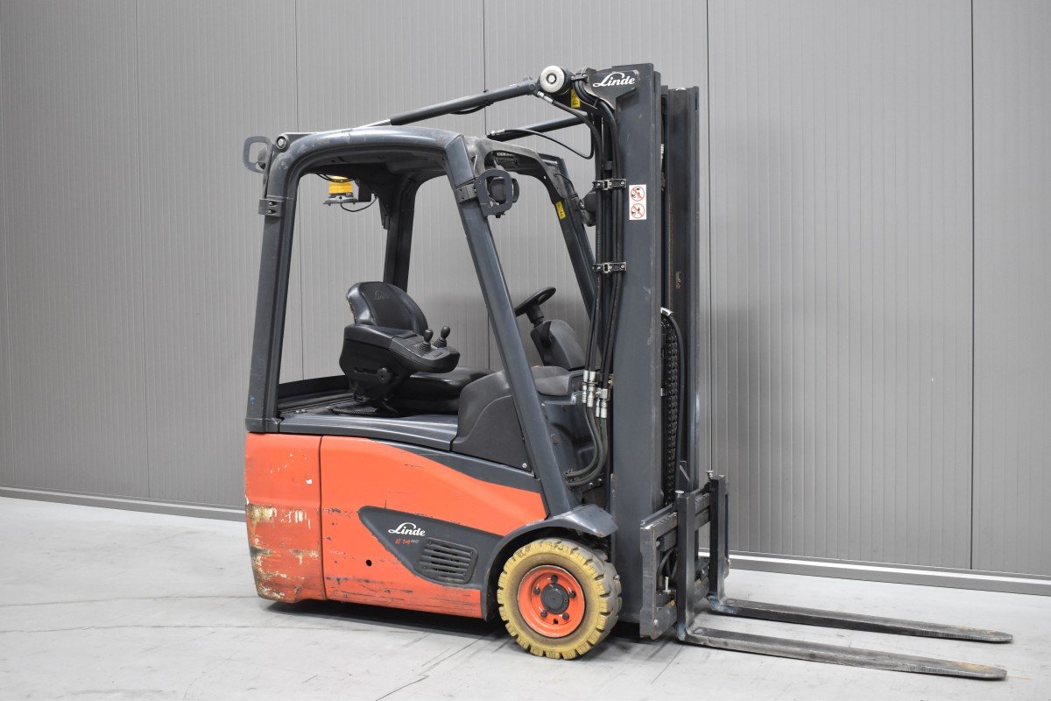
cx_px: 526
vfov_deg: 34.2
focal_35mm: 39
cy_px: 350
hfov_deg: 49.6
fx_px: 1138
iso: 1250
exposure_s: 1/30
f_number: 5
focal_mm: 26
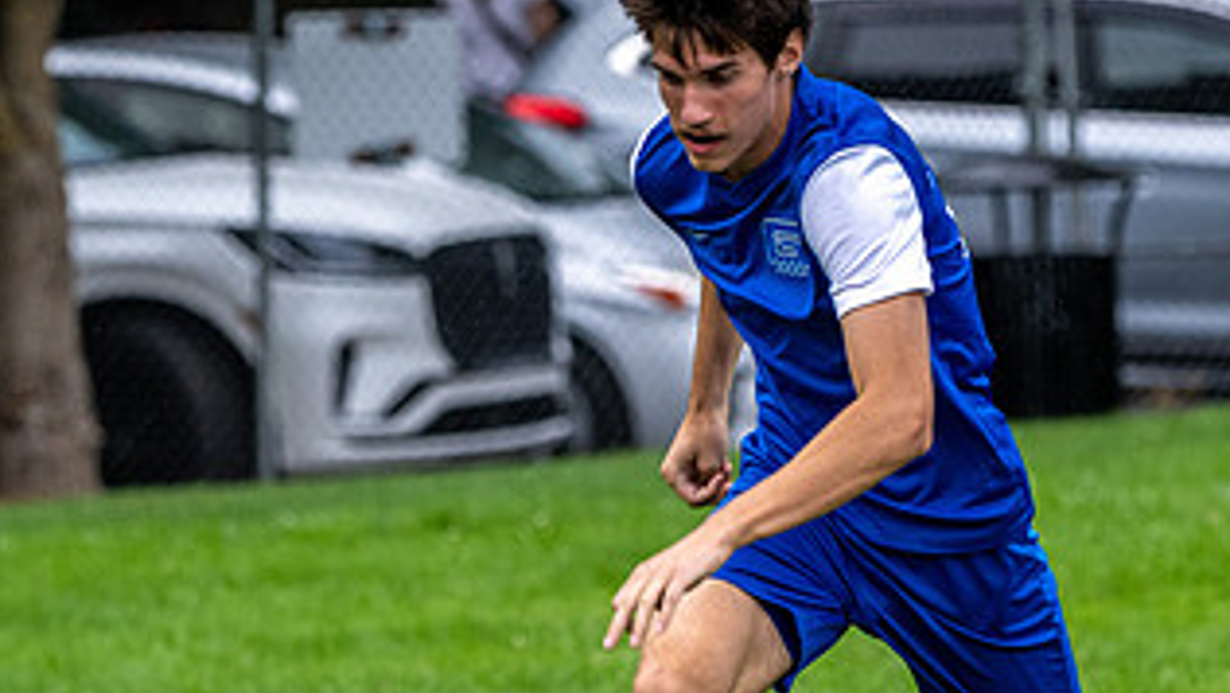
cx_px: 709
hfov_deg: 3.4
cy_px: 446
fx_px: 20554
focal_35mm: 630
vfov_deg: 1.9
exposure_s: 1/1000
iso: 1000
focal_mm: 260
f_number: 5.6
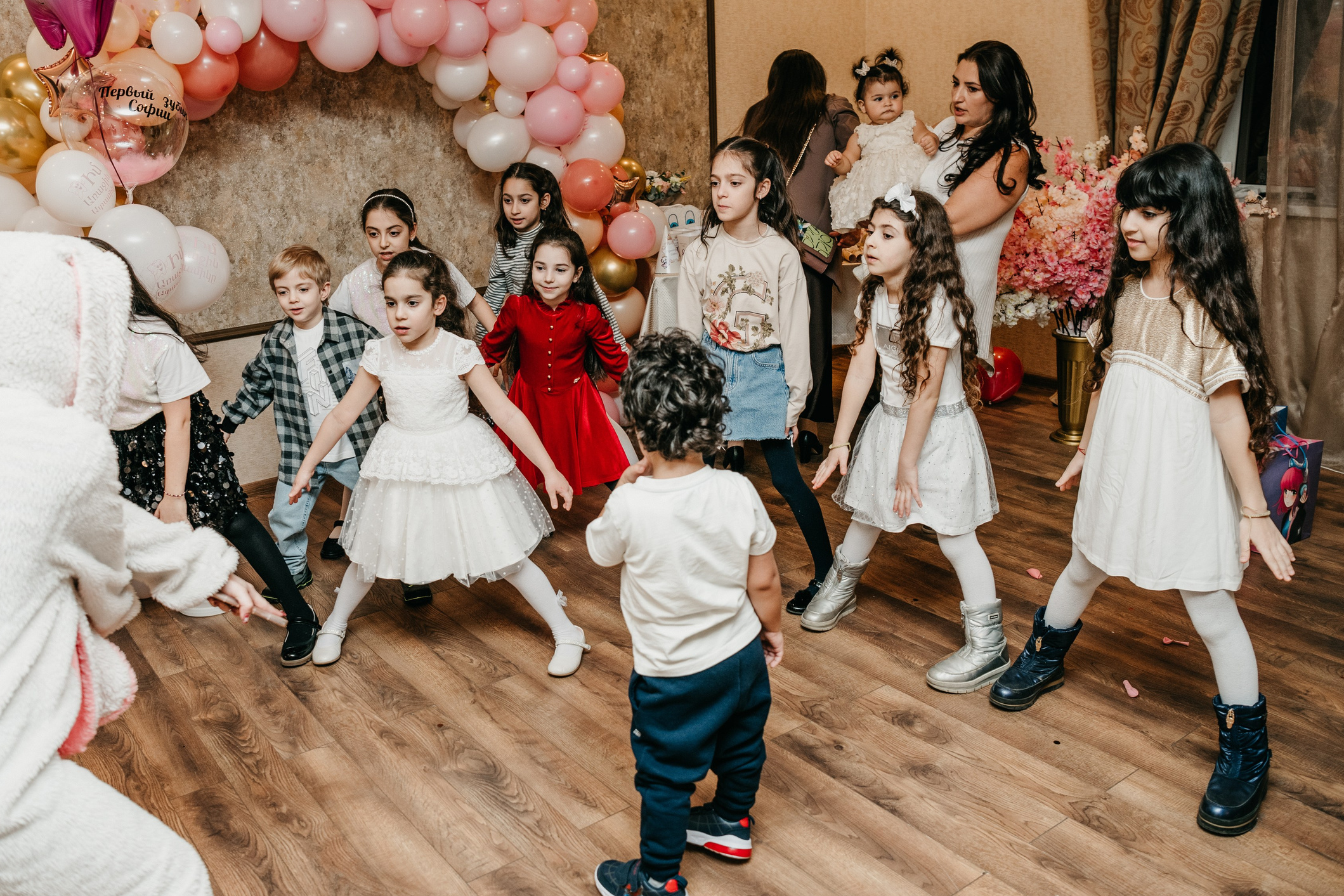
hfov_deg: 63.4
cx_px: 578
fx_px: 1083
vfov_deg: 44.9
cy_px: 477
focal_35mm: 29
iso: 200
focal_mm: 24
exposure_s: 1/160
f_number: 4
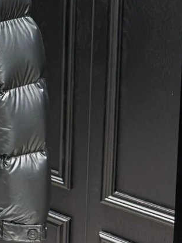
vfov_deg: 22.5
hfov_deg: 15.6
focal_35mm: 83
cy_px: -7
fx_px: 582
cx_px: -131
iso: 125
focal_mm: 6.76
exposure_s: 1/100
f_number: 1.78
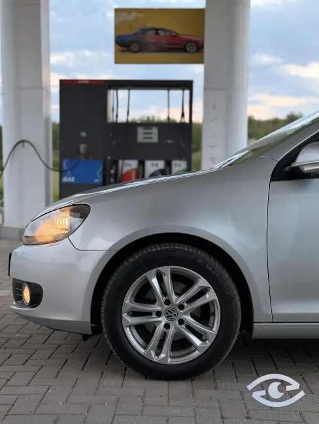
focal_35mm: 48
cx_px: 160
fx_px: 589
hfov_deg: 30.3
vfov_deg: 39.6
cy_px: 212
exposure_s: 1/74
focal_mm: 6.76
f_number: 1.78
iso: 100
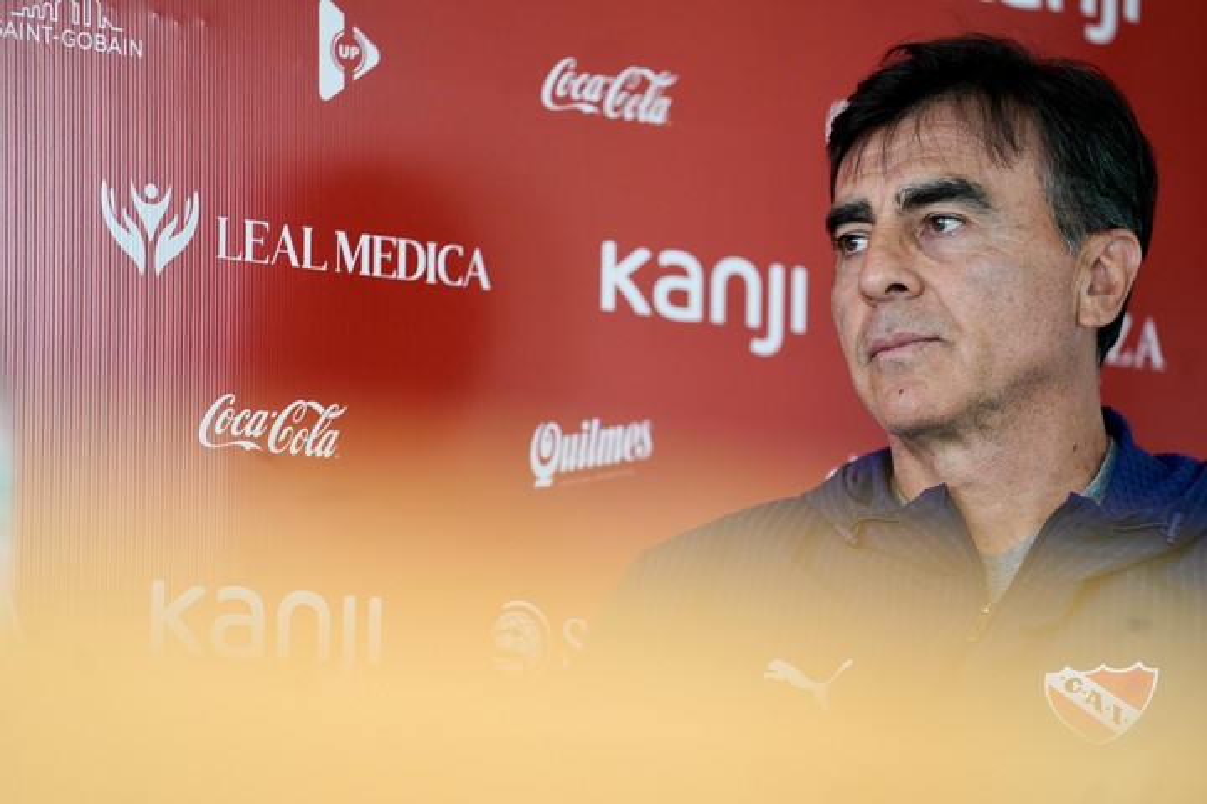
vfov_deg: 7.2
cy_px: 402
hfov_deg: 10.8
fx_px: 6403
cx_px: 604
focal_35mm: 191
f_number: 2.8
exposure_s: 1/160
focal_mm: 191
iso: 1250
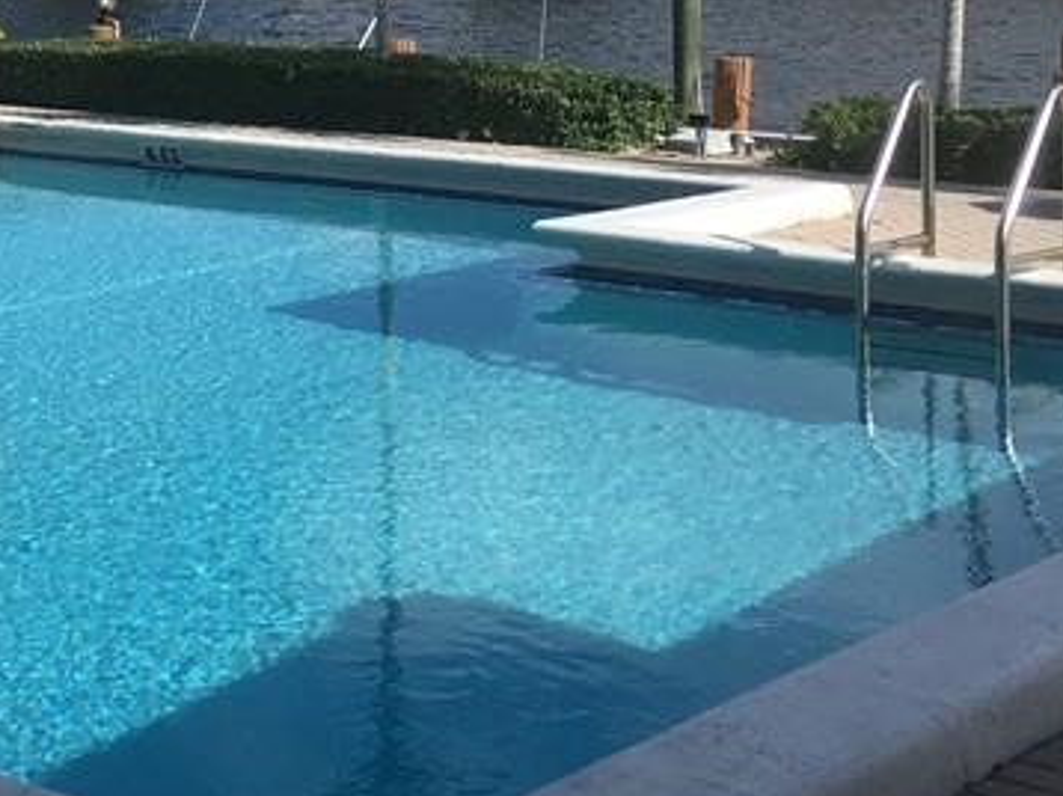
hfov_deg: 22.6
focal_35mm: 83
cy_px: -101
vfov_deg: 17.1
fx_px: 2547
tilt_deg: +0.0
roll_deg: -0.2
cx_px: -6
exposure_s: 1/2024
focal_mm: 4.15
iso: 25
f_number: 2.2
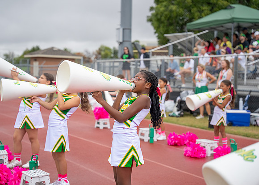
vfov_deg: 22.4
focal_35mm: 64
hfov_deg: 30.9
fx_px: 468
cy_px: 92
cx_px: 120
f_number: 2.8
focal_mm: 60.7
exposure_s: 1/1250
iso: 320
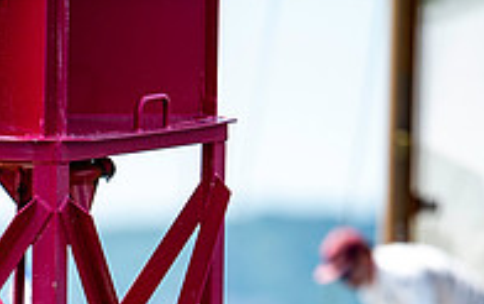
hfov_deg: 1.2
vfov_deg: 0.7
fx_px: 23836
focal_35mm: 1805
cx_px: 96
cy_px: 465
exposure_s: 1/1600
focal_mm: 600
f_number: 5
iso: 400
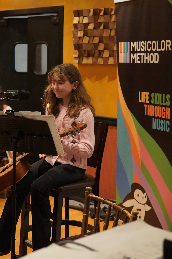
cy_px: 130
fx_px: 502
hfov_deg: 19.5
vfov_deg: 28.8
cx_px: 86
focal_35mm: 70
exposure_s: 1/100
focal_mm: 47
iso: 3200
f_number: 4
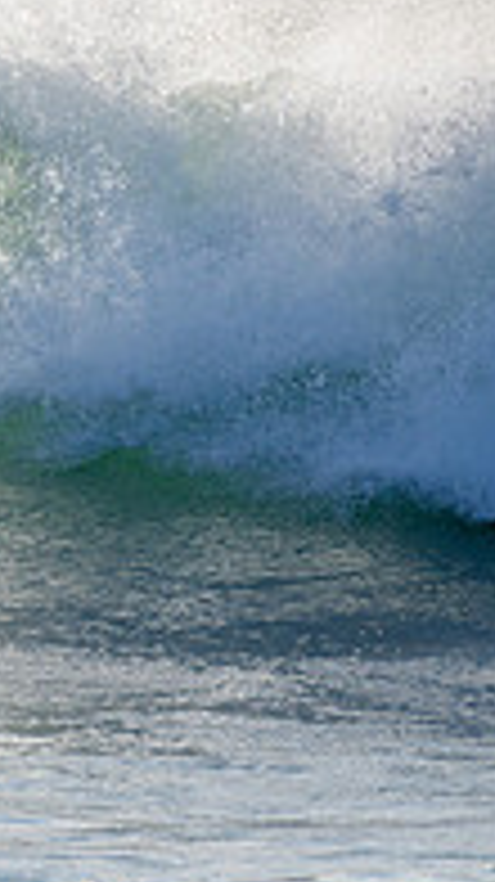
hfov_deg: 0.6
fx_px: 44411
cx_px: -450
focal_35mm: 1900
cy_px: 278
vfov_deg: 1.1
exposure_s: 1/1250
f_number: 5.6
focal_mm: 500
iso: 125
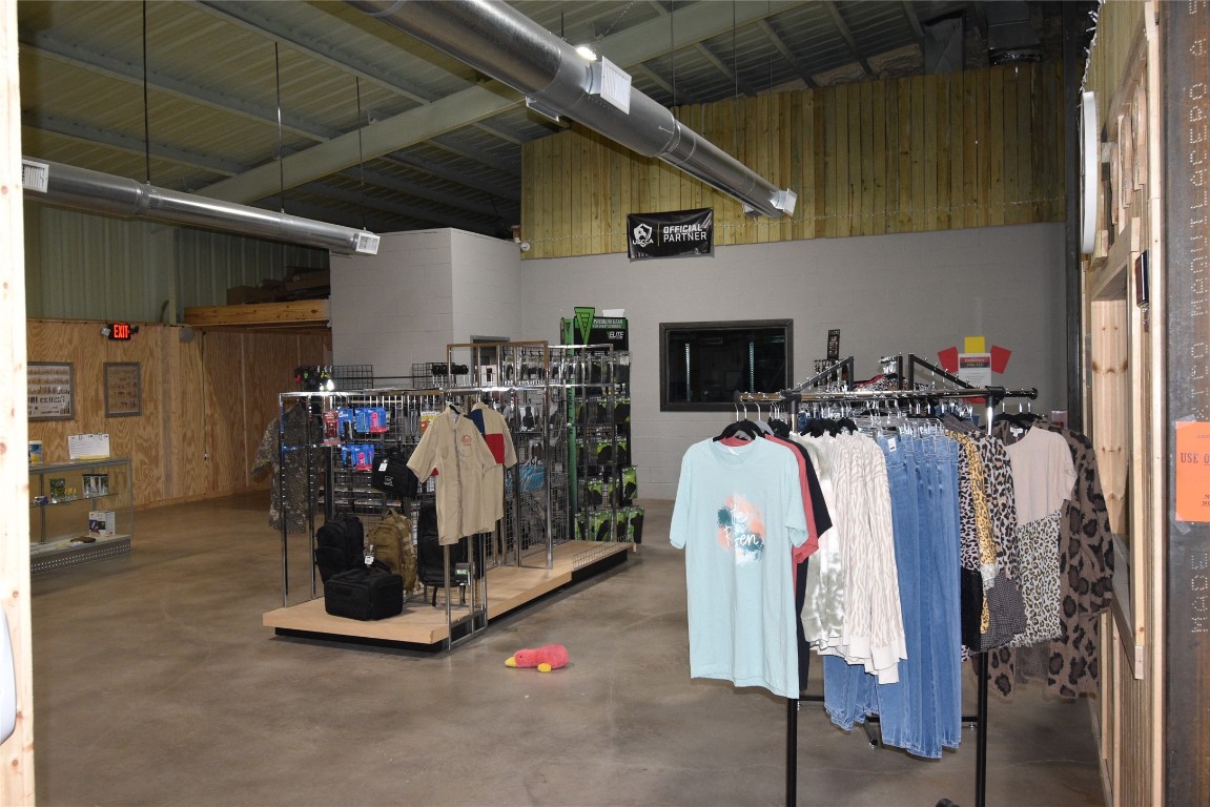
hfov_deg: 61.9
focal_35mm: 30
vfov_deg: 43.6
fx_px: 1009
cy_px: 404
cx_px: 605
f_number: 5.6
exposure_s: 1/60
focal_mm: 20
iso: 1100
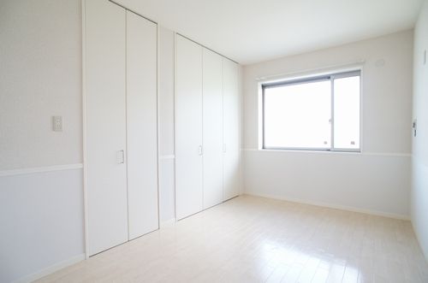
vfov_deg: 52.9
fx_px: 285
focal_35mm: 24
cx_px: 214
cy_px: 142
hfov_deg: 73.9
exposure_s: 1/60
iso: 400
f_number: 4
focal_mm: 16
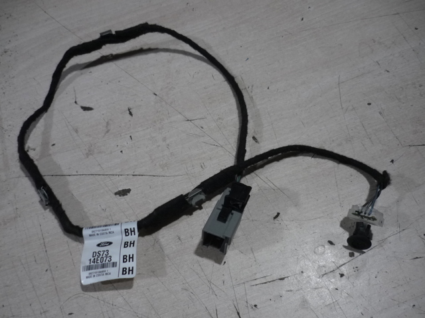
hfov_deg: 55.4
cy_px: 159
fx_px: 405
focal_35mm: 33
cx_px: 212
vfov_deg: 42.9
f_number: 2.8
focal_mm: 5.5
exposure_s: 1/30
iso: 160
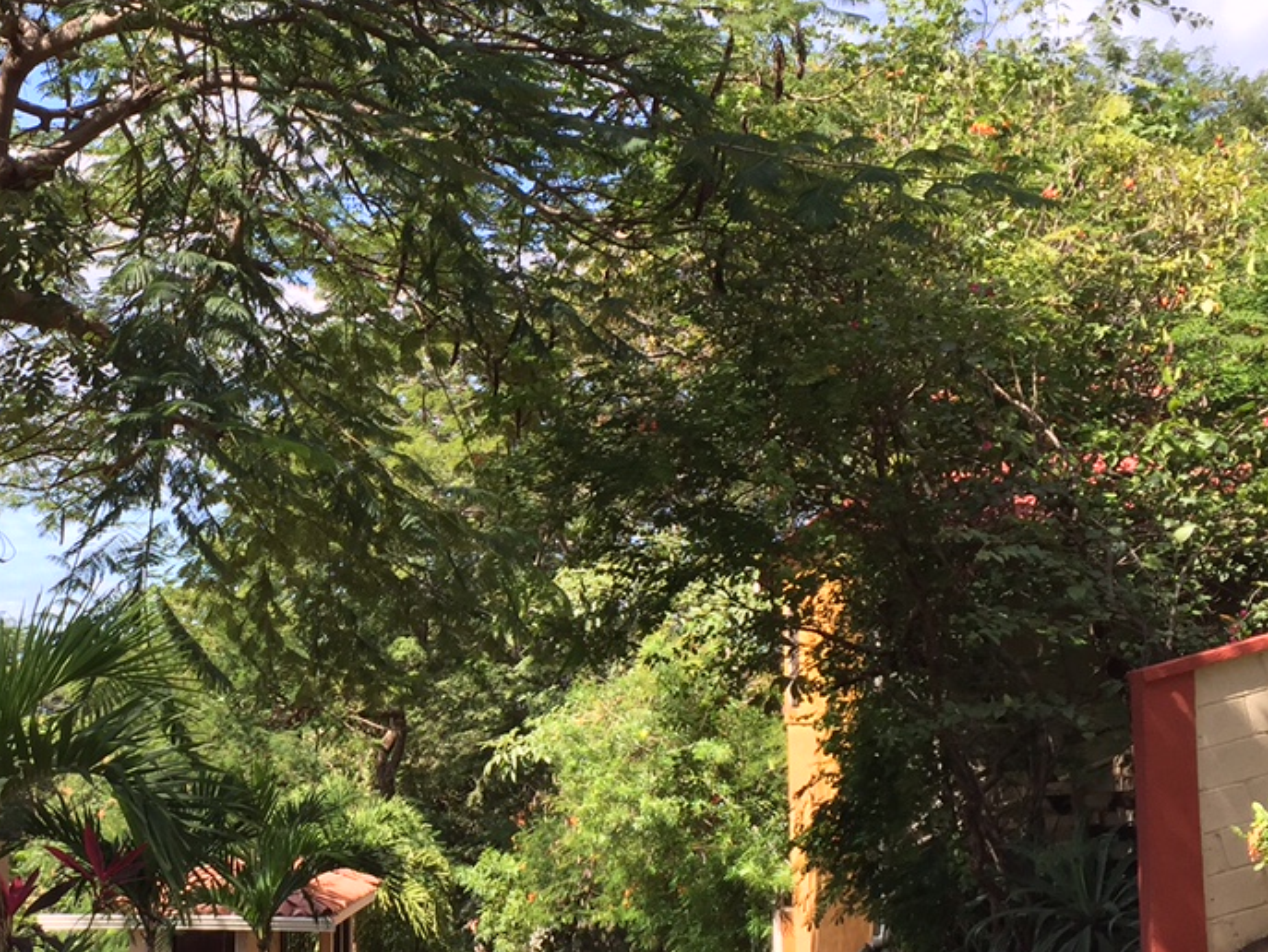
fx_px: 1979
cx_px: 268
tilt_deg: +3.5
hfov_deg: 34.5
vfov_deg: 27.0
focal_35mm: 54
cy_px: 589
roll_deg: -0.2
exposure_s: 1/628
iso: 32
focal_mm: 4.15
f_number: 2.2
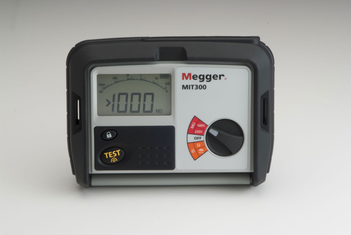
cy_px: 118
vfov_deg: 10.7
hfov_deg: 16.0
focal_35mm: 128
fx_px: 1249
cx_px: 176
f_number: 32
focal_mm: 85
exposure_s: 1/50
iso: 100
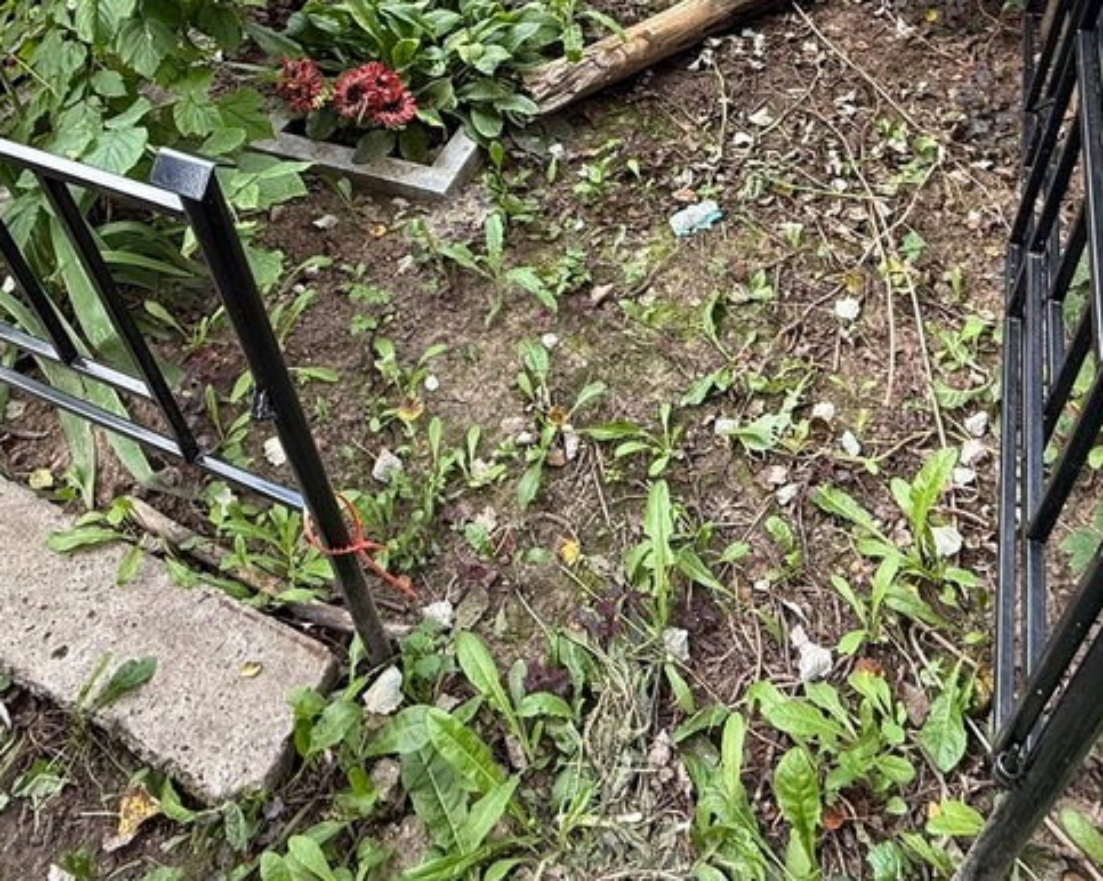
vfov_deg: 44.0
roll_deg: +3.7
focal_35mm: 29
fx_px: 946
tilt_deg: -33.0
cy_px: 39
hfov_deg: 60.5
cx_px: 557
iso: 80
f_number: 2.2
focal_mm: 2.22
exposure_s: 1/99
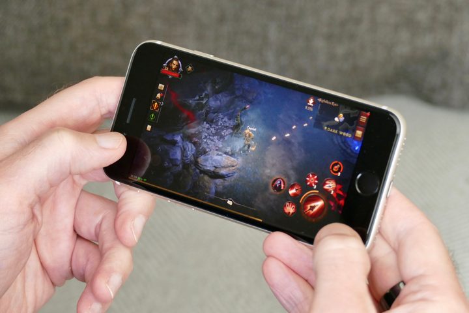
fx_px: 2084
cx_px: 234
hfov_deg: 12.8
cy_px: 156
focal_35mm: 160
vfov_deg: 8.6
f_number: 4
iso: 1250
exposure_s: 1/100
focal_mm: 58.01
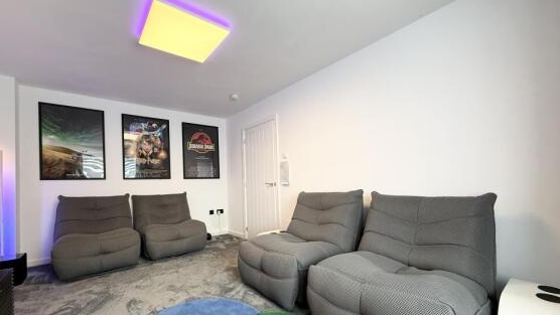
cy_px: 181
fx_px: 238
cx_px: 268
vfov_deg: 66.8
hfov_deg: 99.3
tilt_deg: +0.2
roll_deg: +1.6
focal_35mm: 16
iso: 320
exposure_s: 1/100
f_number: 2.2
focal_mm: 2.22
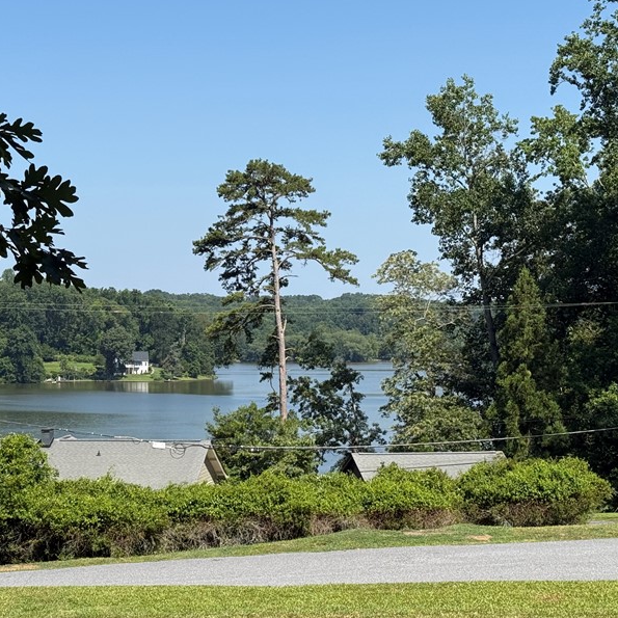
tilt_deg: +0.8
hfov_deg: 23.6
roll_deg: -0.4
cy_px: 305
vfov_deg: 23.7
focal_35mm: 73
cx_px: 226
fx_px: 1474
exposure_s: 1/4098
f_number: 1.78
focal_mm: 6.76
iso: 64
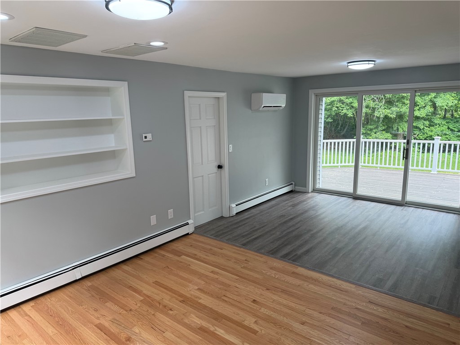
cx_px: 230
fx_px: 319
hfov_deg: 71.6
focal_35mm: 24
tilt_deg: -10.7
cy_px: 172
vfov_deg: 56.8
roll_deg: +1.6
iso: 80
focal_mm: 6.76
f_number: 1.78
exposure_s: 1/183
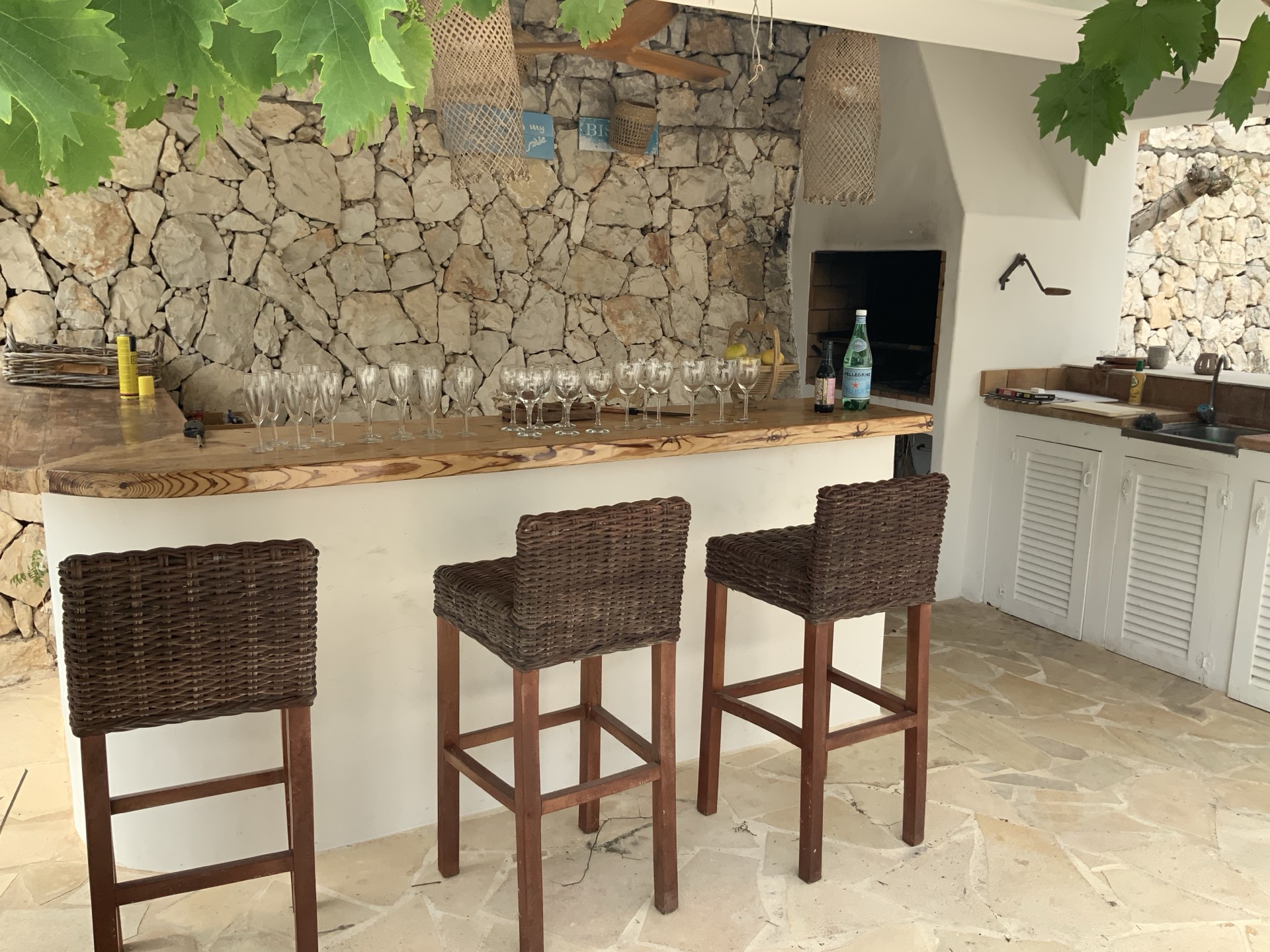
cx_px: 635
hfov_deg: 61.7
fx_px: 1064
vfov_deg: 48.2
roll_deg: -0.5
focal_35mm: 29
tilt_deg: -10.9
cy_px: 476
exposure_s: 1/495
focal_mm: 3
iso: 16
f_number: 1.8
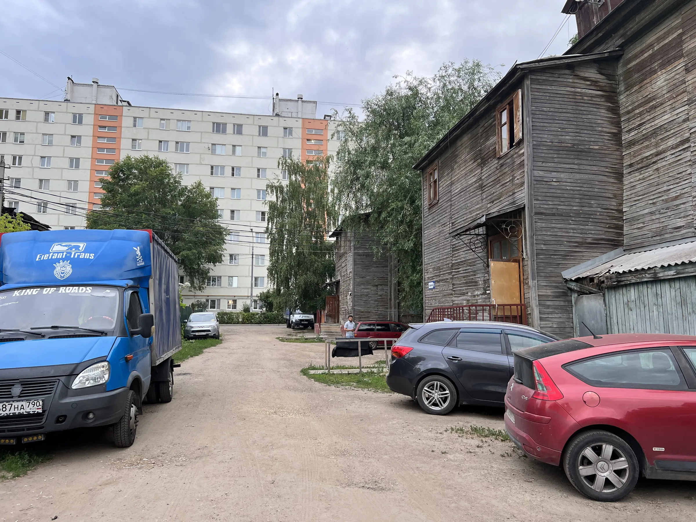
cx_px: 348
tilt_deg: +9.5
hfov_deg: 67.3
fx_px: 523
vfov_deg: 53.1
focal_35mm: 26
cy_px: 261
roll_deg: -0.6
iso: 64
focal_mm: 5.7
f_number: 1.5
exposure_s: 1/121
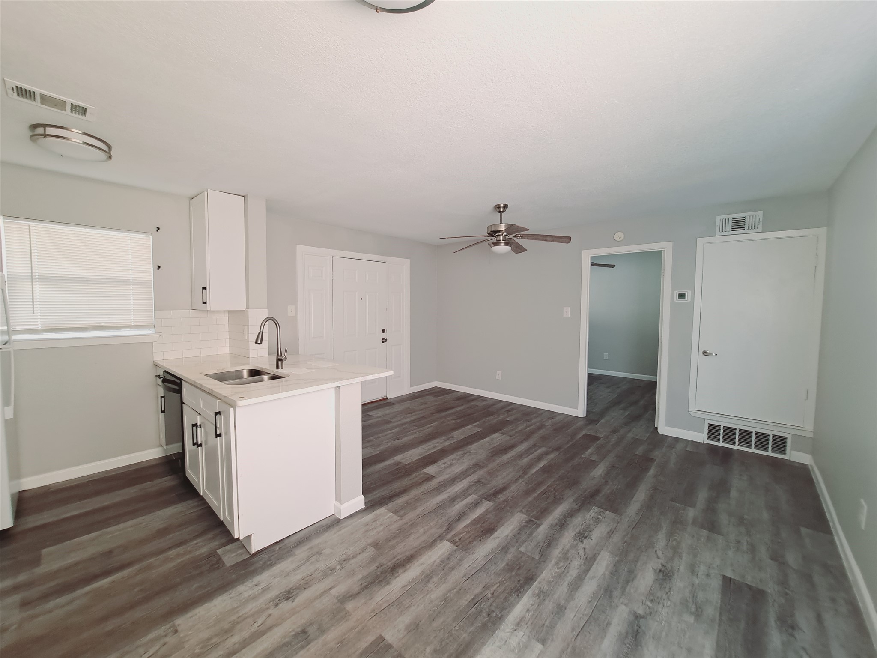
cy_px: 329
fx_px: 329
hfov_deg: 106.2
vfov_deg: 89.9
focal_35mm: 13
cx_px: 438
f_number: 2.2
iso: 50
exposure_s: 1/25
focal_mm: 1.74
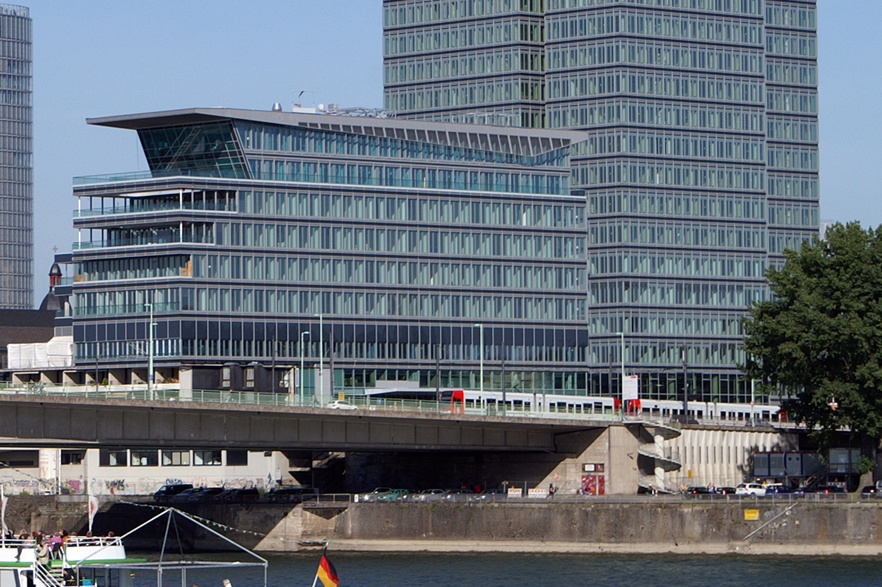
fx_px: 4333
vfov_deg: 7.7
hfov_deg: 11.6
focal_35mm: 177
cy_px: 259
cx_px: 203
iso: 100
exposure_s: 1/300
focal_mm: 60
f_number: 11
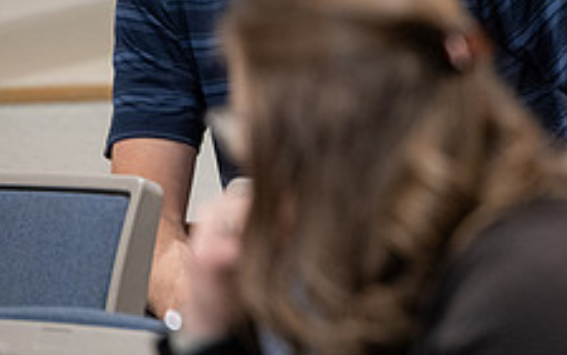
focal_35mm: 637
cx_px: 805
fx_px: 9851
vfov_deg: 2.1
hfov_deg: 3.3
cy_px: -25
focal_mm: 200
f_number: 3.2
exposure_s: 1/200
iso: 1250
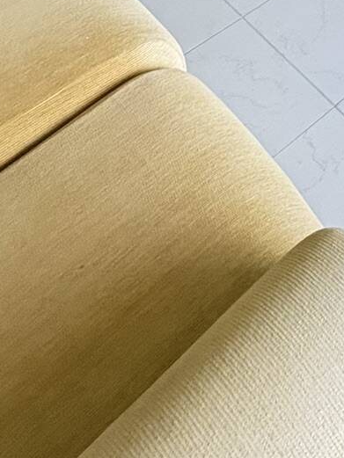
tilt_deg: -12.0
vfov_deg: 20.7
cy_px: -407
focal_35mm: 55
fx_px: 728
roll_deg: -3.0
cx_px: 605
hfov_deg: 20.0
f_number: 2.2
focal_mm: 2.22
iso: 320
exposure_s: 1/120
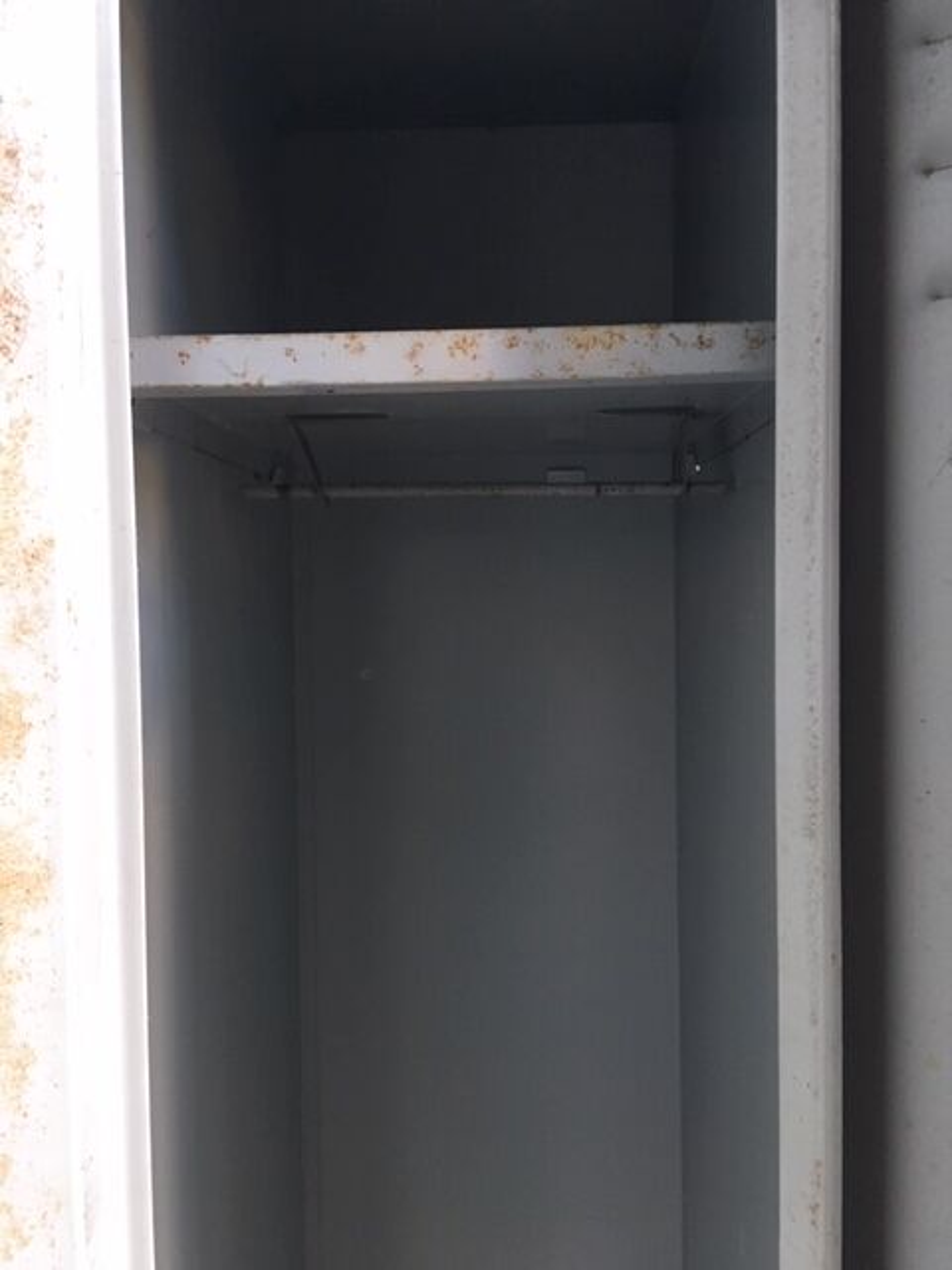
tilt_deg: -3.3
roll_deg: +1.2
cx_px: 476
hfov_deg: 48.2
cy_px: 635
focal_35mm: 29
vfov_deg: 61.7
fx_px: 1063
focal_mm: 4.15
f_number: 2.2
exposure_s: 1/33
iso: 160
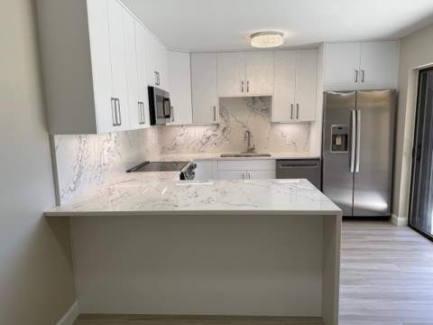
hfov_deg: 71.6
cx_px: 216
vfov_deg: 56.8
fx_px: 300
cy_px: 162
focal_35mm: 24
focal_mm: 6.76
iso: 64
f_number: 1.78
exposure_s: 1/176
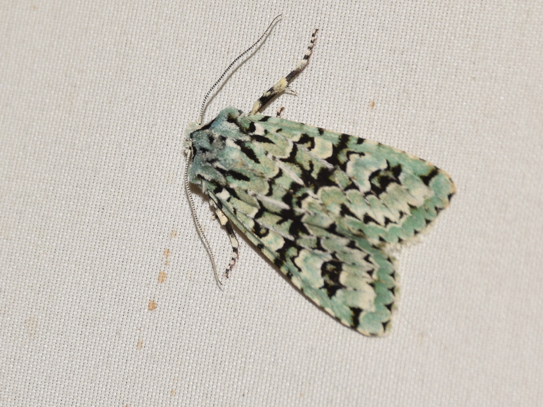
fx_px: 3592
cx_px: 295
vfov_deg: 6.5
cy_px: 204
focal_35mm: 229
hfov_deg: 8.6
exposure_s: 1/160
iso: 100
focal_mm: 140
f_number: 13
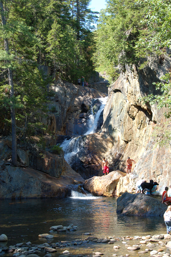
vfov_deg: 27.0
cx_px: 86
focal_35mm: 75
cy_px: 128
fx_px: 535
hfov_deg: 18.1
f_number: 9
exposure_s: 1/125
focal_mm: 50
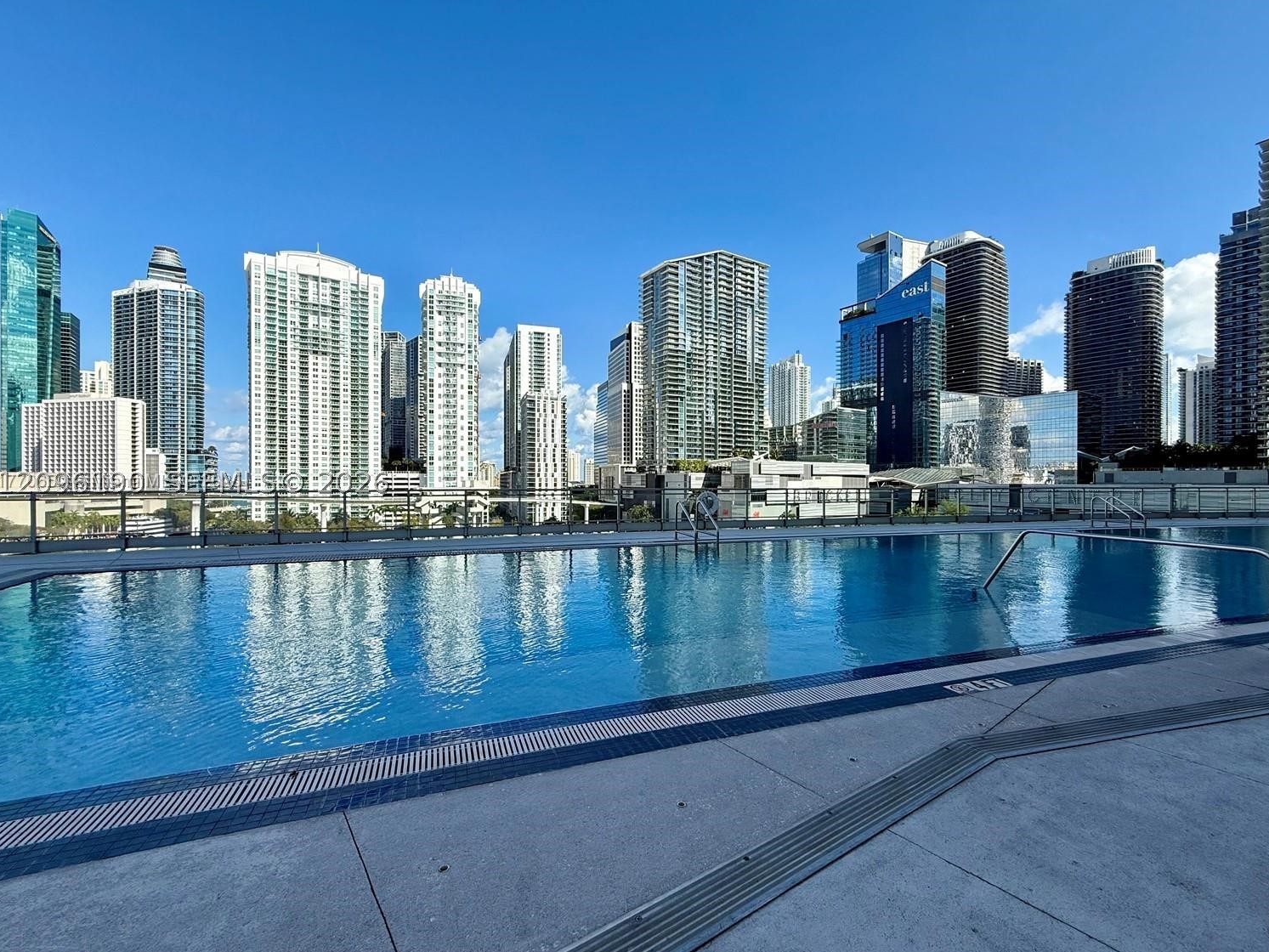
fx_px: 550
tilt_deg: +0.4
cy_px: 482
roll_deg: +0.2
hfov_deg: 98.1
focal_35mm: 15
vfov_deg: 81.8
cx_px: 649
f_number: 2.2
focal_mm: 2.22
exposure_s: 1/2165
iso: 50
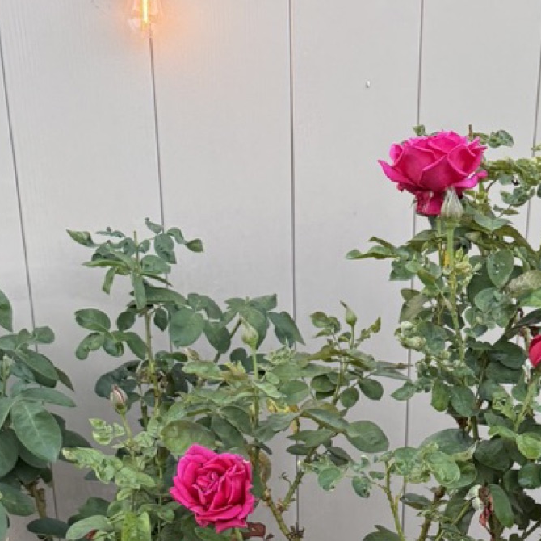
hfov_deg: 29.6
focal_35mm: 57
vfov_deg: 26.6
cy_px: 656
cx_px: 404
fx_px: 1008
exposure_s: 1/120
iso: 320
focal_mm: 6.76
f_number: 1.78
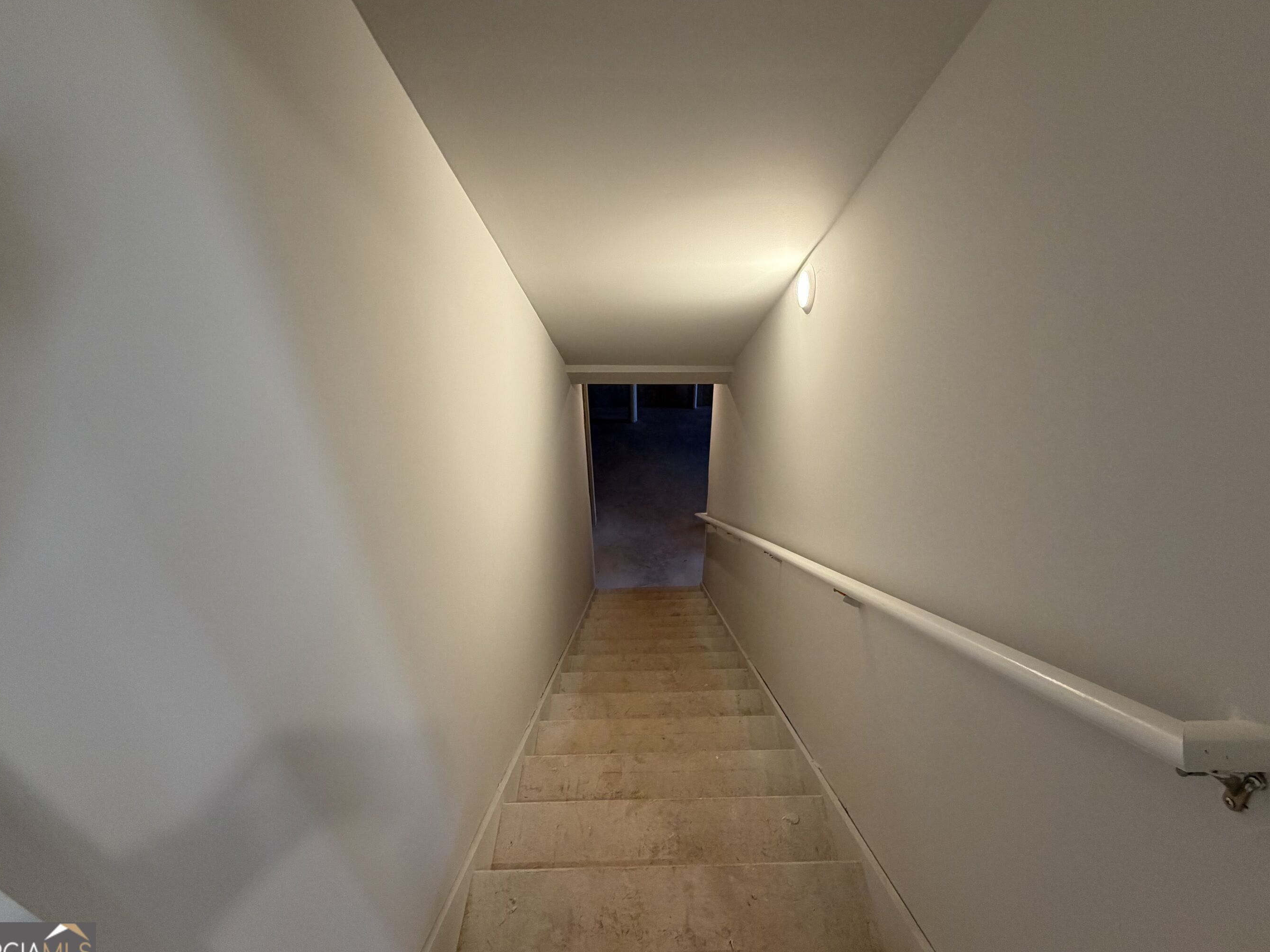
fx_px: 587
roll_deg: +0.0
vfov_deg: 77.9
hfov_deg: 94.5
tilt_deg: -32.3
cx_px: 659
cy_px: 433
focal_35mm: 16
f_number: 2.2
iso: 200
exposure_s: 1/60
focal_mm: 2.22
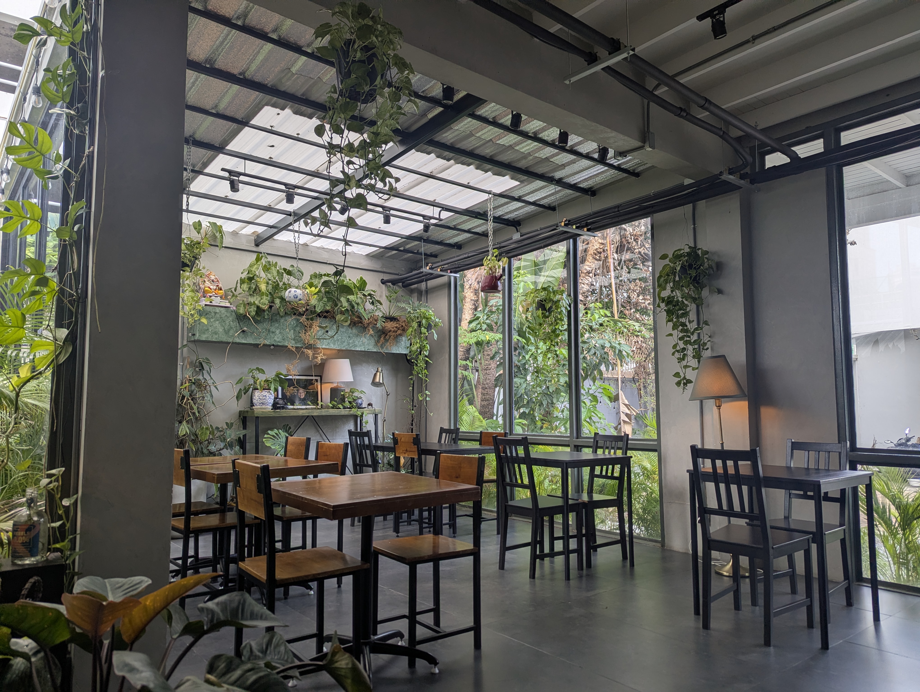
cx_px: 460
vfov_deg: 56.9
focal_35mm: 24
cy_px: 346
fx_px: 639
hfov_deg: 71.5
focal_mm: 6.81
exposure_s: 1/118
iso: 40
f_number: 1.85
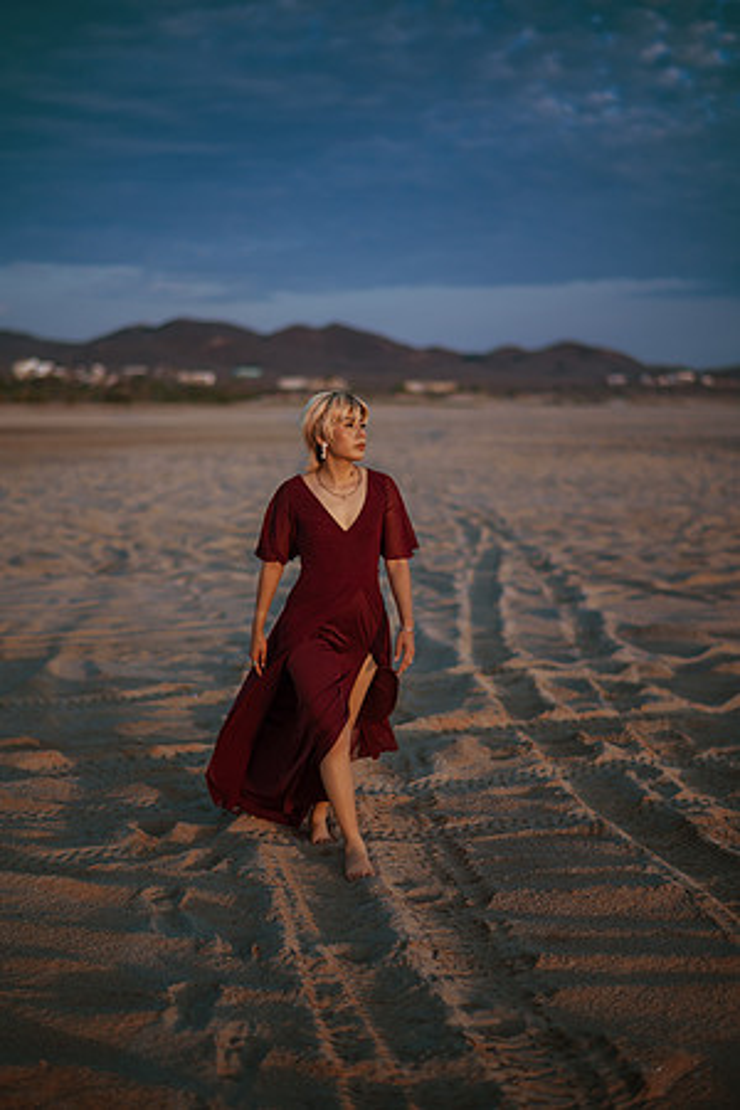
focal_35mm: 58
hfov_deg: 23.4
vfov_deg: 34.5
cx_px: 370
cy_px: 555
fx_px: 1788
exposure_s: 1/2500
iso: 100
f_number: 1.4
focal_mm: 58
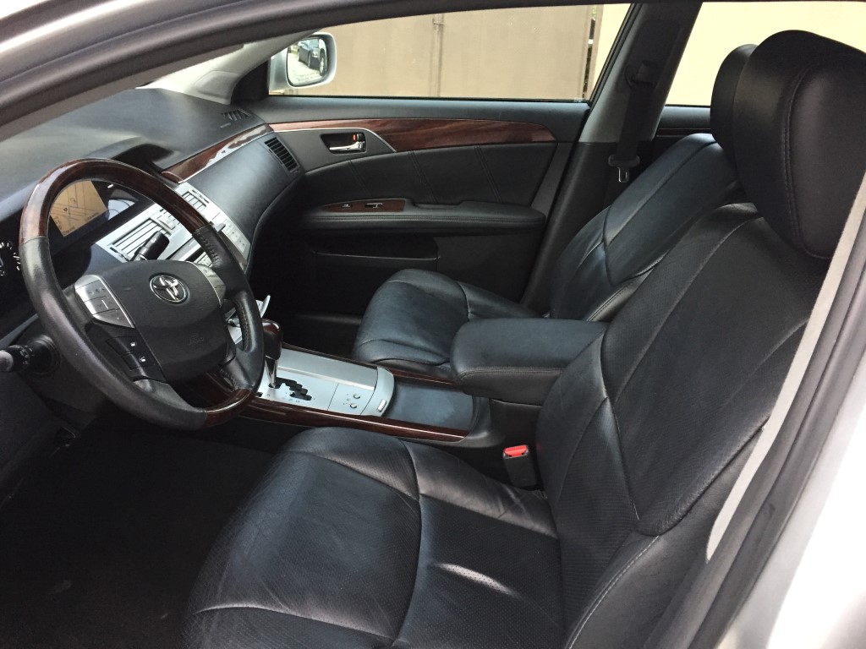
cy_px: 324
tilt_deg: -22.9
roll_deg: -3.8
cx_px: 433
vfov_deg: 48.2
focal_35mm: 29
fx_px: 726
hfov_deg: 61.7
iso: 160
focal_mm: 4.15
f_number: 2.2
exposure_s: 1/30
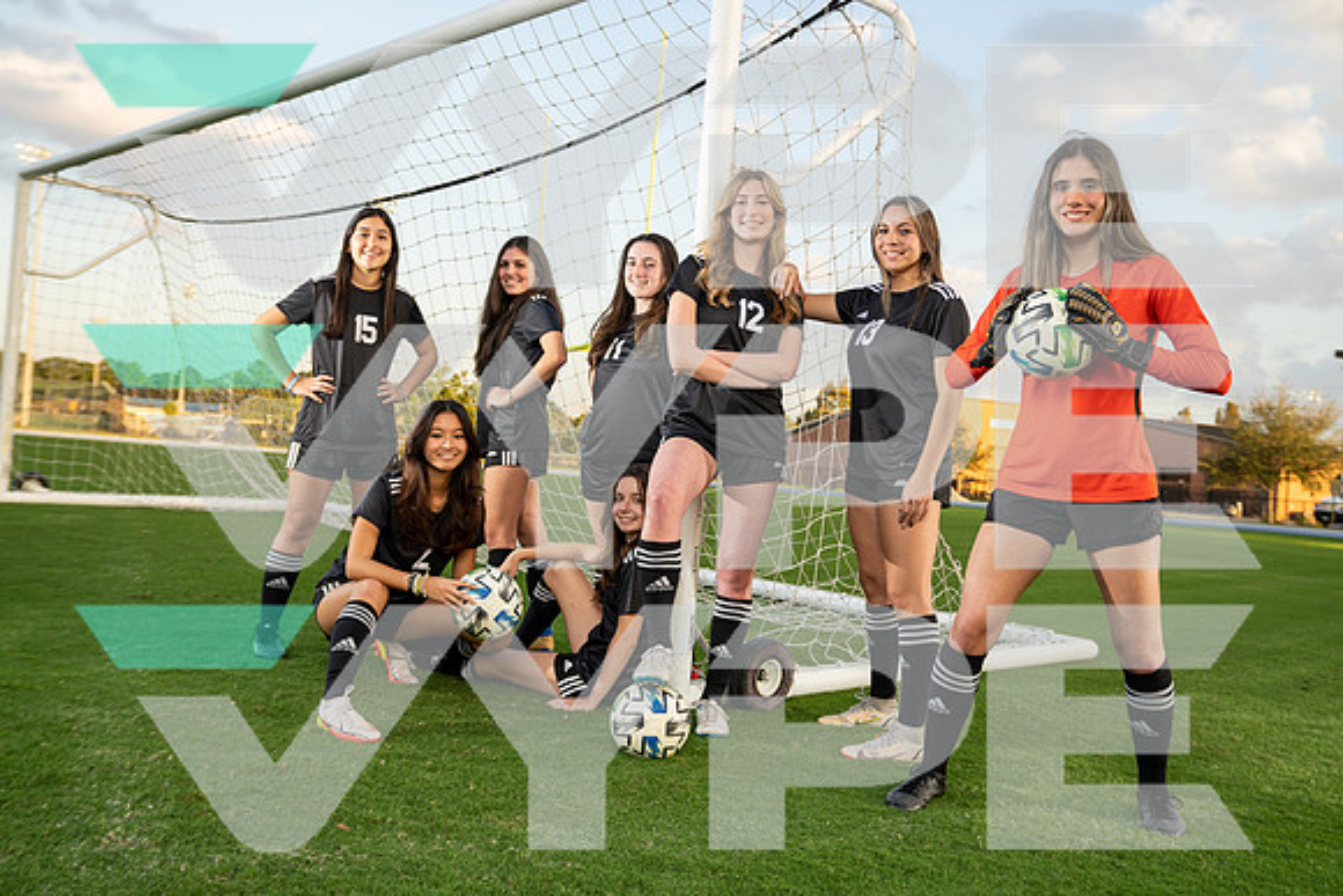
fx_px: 1231
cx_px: 672
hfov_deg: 57.2
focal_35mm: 33
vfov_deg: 40.0
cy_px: 448
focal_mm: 33
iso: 160
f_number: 4
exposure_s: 1/160
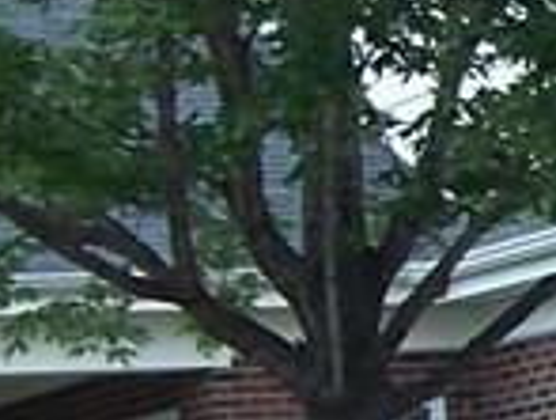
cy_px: 397
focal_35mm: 264
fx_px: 4251
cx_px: 1104
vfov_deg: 5.6
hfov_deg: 7.2
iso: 80
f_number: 2.8
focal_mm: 6.3
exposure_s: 1/500
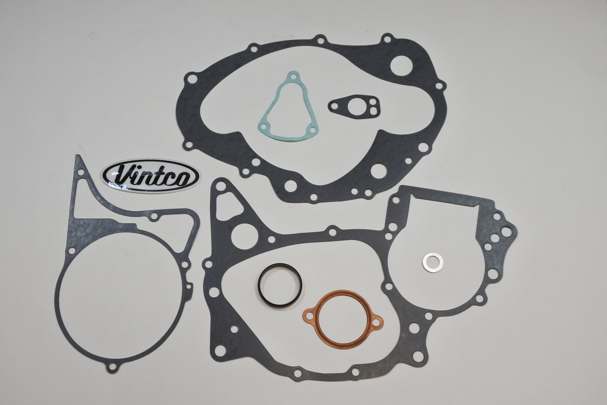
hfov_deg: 41.9
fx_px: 792
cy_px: 202
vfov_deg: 28.7
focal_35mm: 47
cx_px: 304
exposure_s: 1/125
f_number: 4.5
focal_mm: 17.6
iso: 560
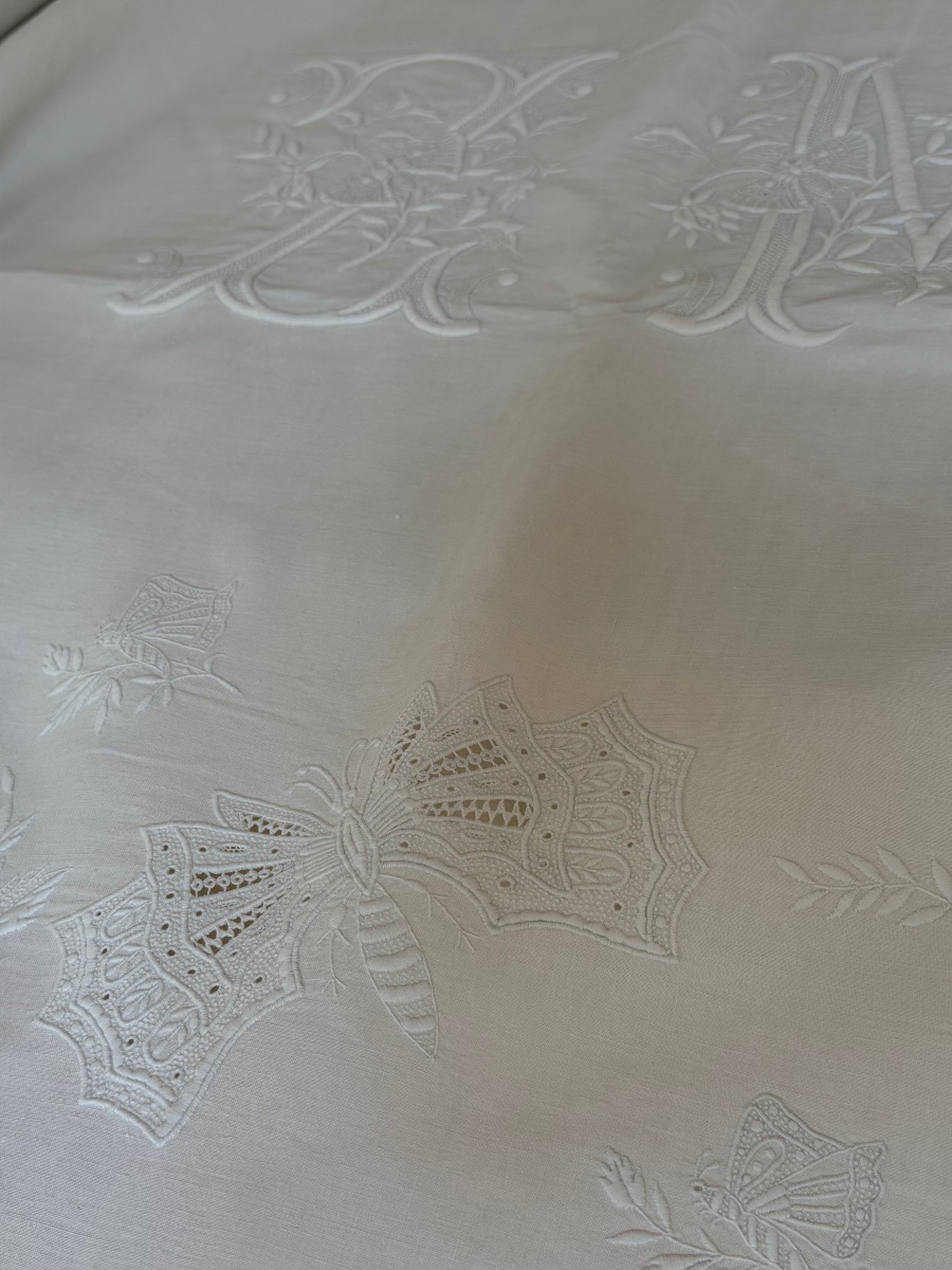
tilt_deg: -43.5
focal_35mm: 48
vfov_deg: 39.7
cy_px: 635
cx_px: 476
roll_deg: +16.7
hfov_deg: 30.3
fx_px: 1760
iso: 50
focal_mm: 6.76
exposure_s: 1/121
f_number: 1.78
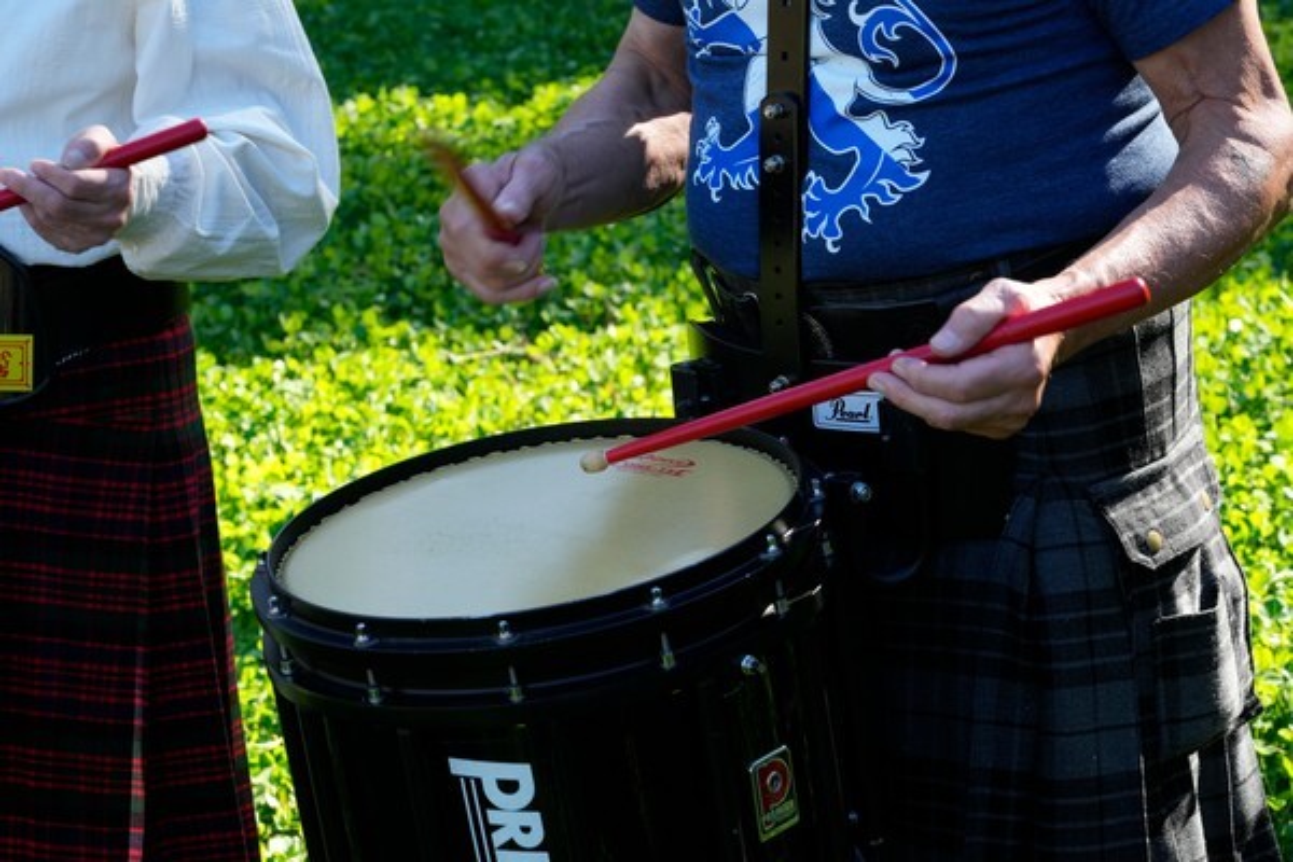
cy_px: 431
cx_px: 646
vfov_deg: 13.0
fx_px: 3771
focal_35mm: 105
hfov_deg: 19.5
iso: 640
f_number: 13
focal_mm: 105
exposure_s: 1/80
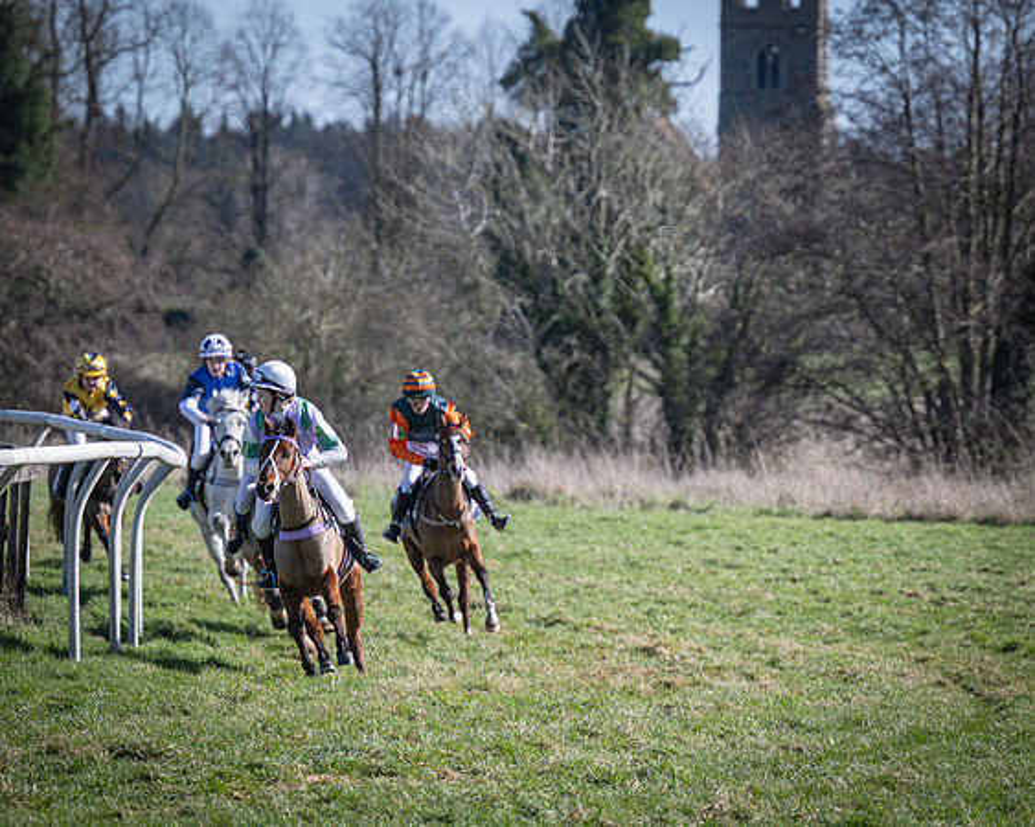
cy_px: 414
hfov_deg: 6.6
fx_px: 9039
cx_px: 518
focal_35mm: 295
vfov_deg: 5.2
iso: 125
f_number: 4
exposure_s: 1/1000
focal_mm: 175
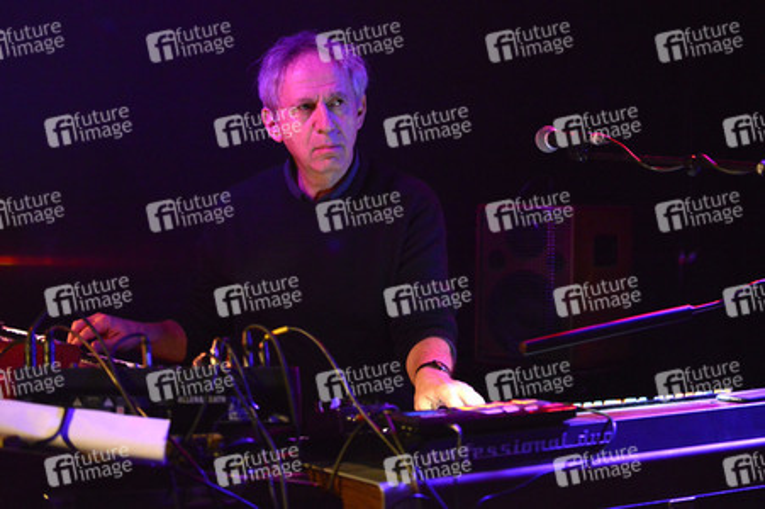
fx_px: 1486
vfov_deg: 19.4
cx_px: 382
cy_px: 254
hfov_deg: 28.9
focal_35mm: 70
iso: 8063
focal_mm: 70
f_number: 2.8
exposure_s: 1/250
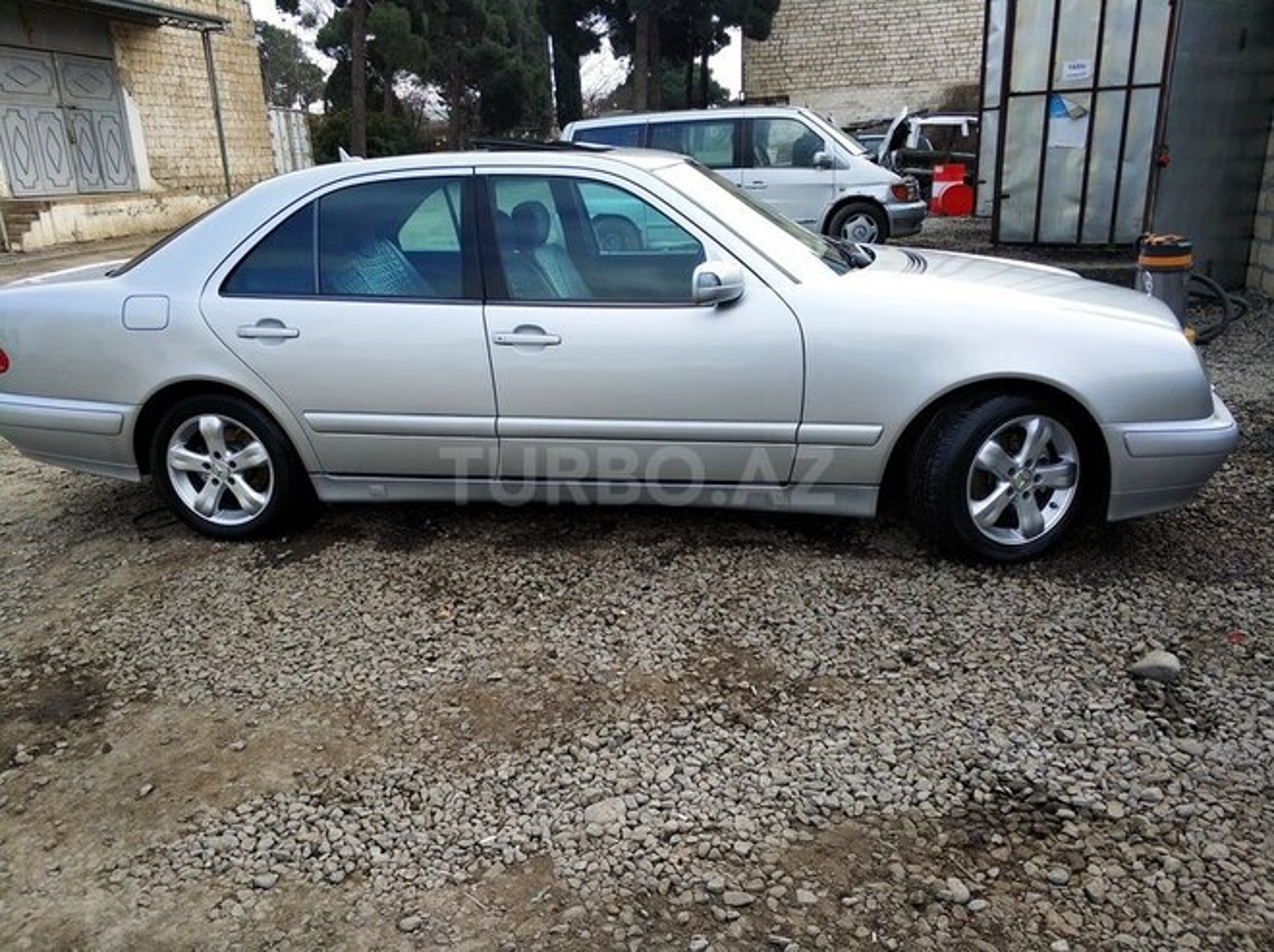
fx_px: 992
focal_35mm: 27
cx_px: 637
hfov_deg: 65.4
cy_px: 476
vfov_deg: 51.2
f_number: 1.8
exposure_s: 1/614
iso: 100
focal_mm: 3.82
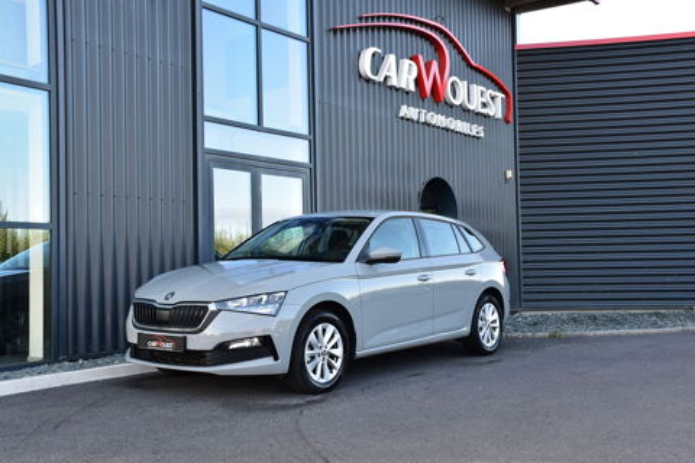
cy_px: 232
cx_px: 348
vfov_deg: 34.2
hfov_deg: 49.6
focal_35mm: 39
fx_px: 753
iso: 400
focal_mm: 26
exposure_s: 1/80
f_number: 8
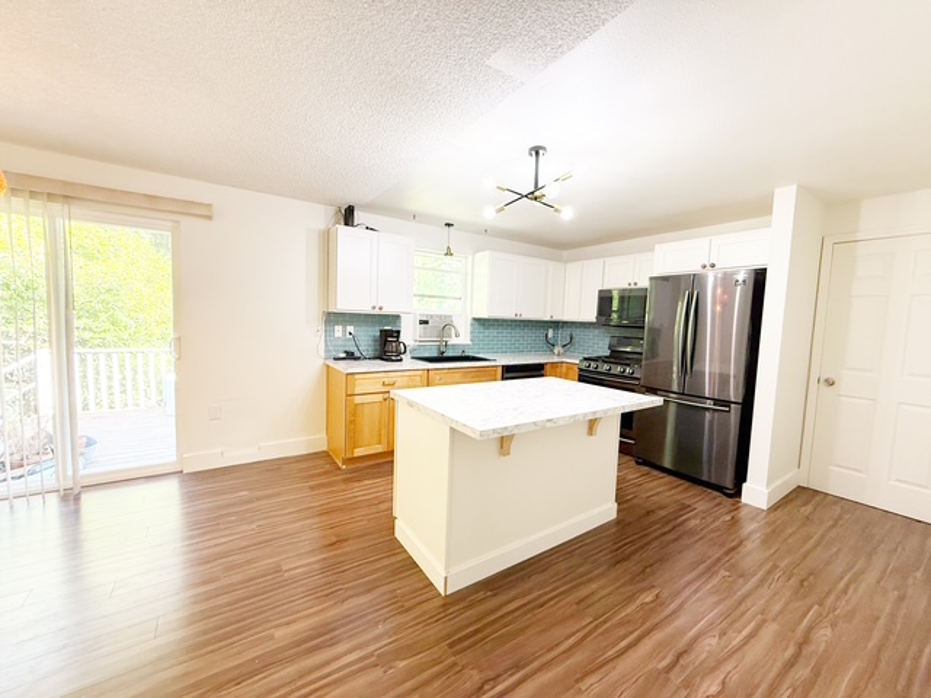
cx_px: 466
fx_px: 377
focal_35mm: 14
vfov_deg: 85.7
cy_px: 349
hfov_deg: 102.1
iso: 320
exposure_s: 1/120
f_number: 2.2
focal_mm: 2.22
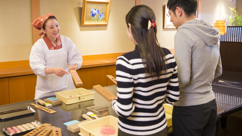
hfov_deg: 50.5
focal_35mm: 40
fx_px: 257
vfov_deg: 29.6
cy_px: 56
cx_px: 121
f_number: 3.5
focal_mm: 38
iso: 250
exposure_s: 1/20
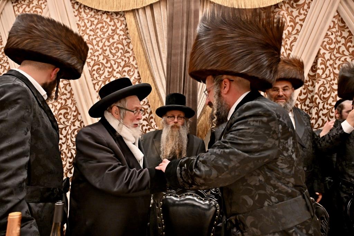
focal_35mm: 24
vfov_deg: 53.1
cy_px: 118
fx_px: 236
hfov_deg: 73.7
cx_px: 177
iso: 1250
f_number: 4
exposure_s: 1/200
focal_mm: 24
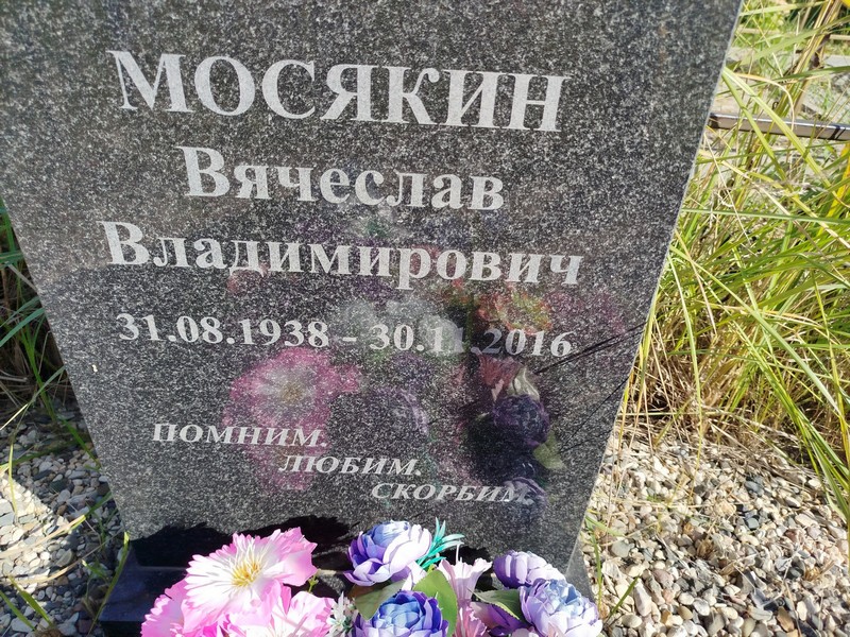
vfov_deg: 56.8
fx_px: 589
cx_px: 425
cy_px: 318
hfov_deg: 71.6
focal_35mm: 24
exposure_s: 1/693
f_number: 1.7
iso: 50
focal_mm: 5.31
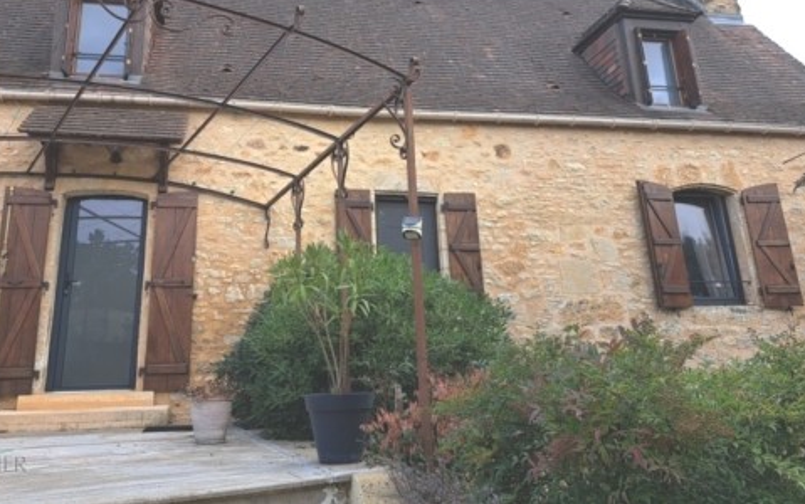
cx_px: 338
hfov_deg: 60.9
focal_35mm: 31
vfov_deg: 39.7
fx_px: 681
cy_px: 138
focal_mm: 5.23
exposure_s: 1/596
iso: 50
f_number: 1.8
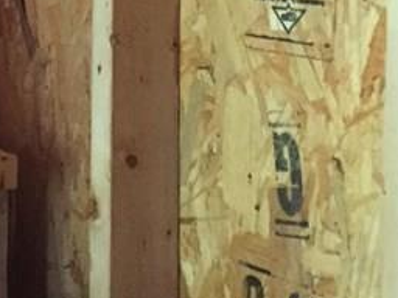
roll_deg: -2.8
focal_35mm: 116
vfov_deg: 12.2
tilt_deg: +5.4
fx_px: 1334
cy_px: -138
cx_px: -238
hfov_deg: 15.4
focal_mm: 4.15
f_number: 2.2
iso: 320
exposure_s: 1/15
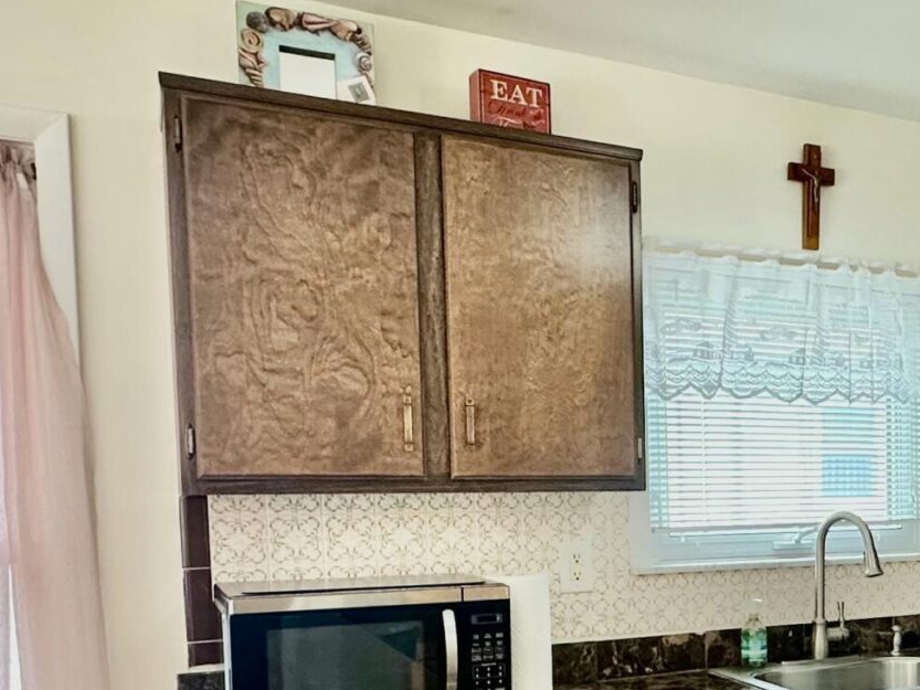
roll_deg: +0.1
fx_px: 1143
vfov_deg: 32.5
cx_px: 869
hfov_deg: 39.8
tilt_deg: -3.2
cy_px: 566
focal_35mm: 43
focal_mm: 2.22
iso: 160
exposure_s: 1/60
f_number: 2.2
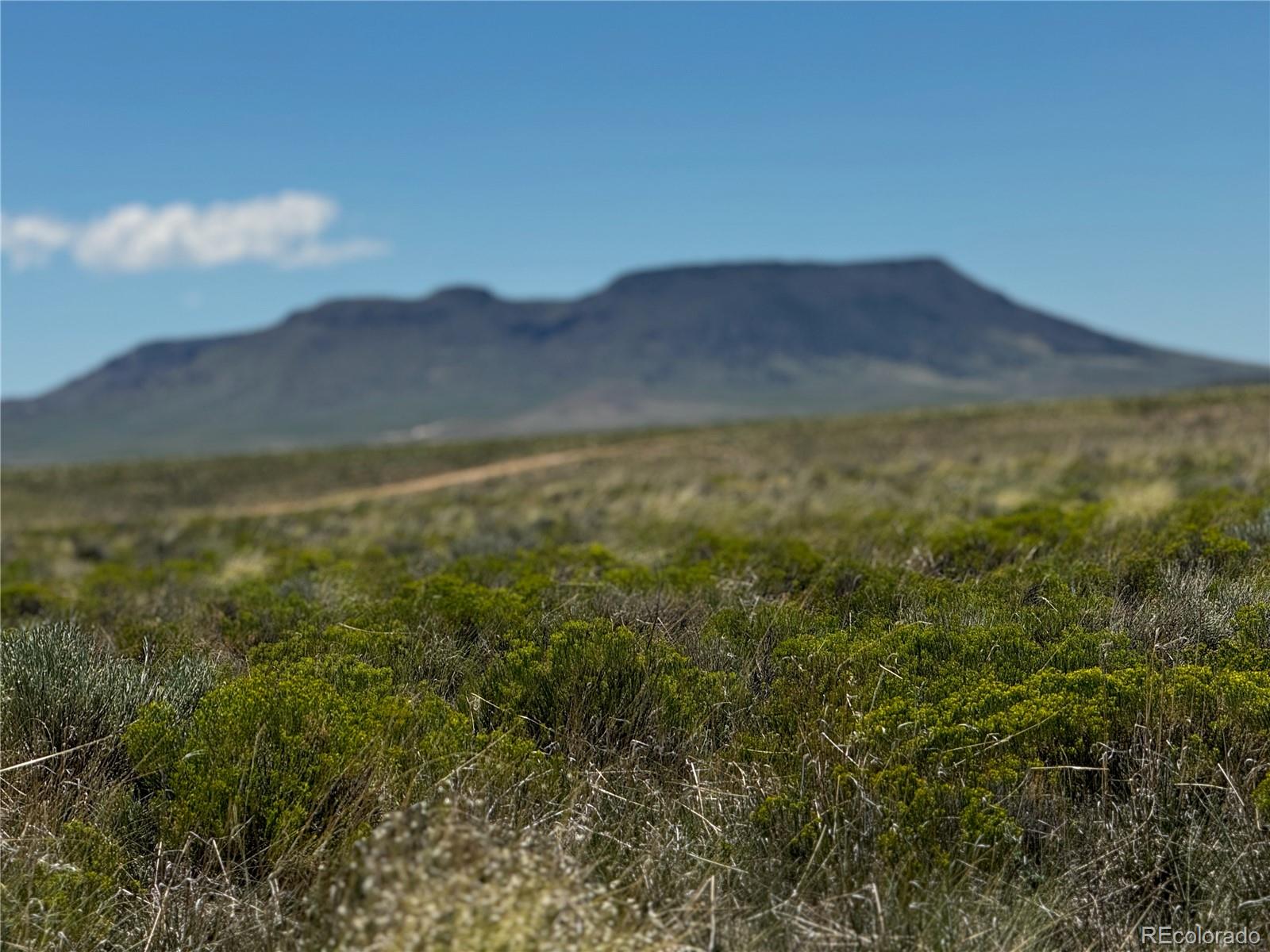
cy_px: 476
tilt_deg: -1.1
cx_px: 635
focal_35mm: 120
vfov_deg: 12.3
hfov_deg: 16.4
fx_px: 4403
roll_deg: +3.0
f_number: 2.8
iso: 50
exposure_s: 1/1818
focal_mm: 15.66
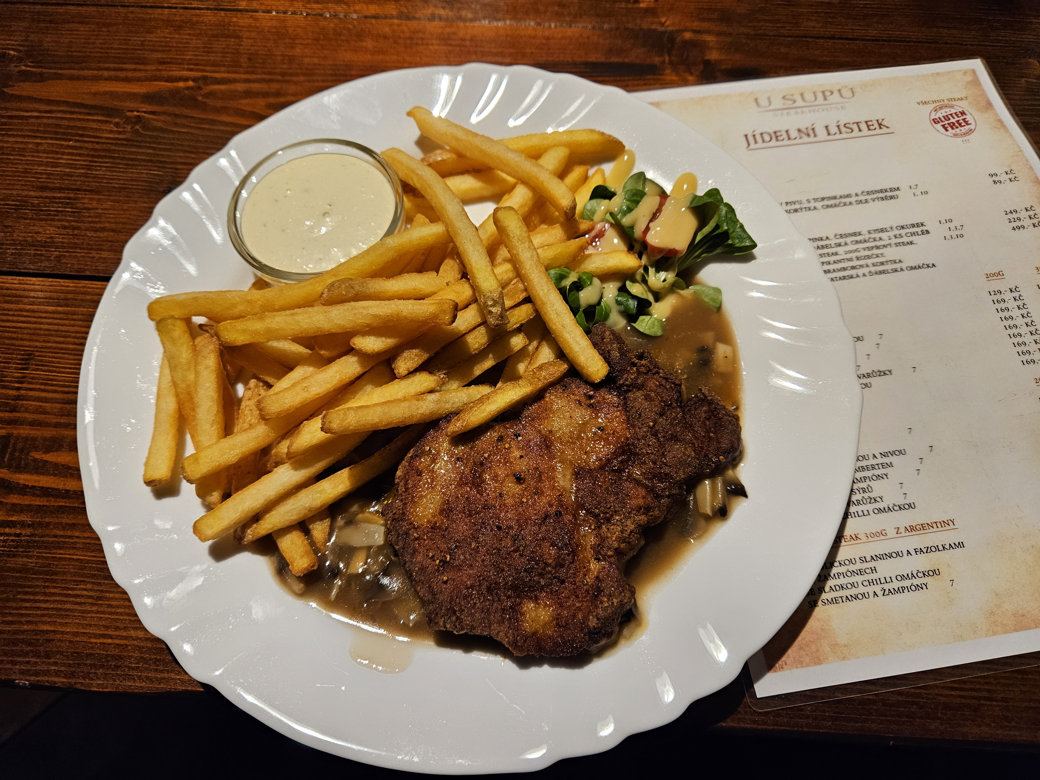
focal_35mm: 23
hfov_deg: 73.9
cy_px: 390
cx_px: 520
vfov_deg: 58.9
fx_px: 691
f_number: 1.8
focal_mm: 5.4
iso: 400
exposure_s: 1/100
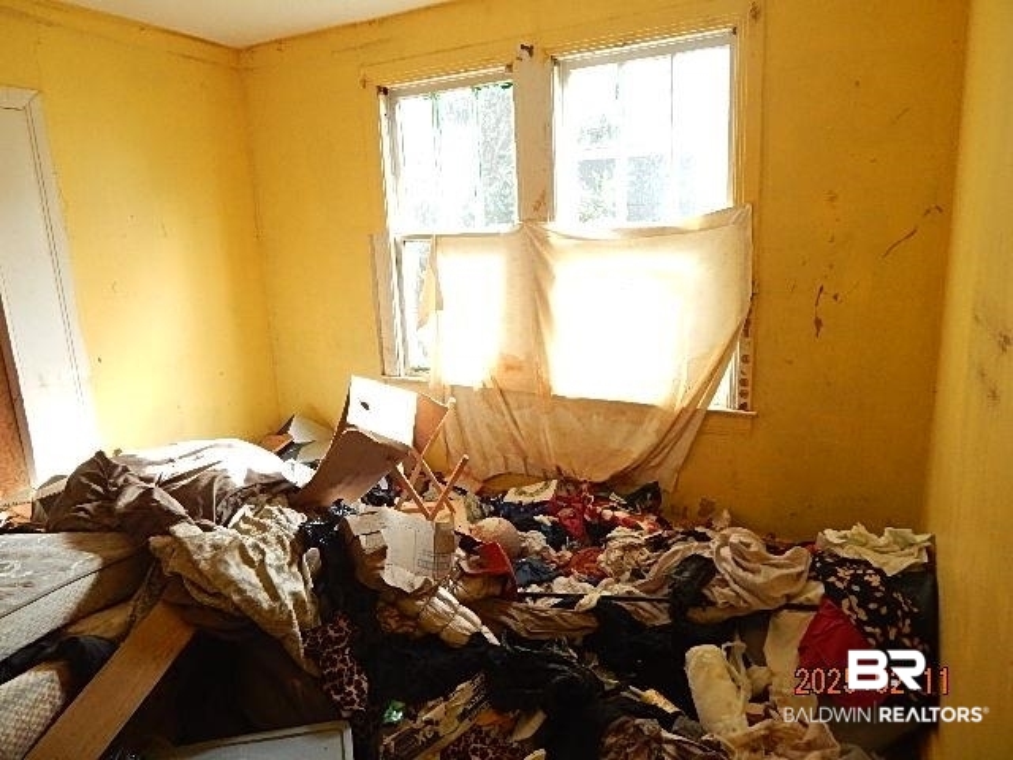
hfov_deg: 73.9
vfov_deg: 58.9
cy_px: 380
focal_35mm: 23
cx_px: 506
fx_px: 673
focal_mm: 4
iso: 400
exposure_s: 1/100
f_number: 3
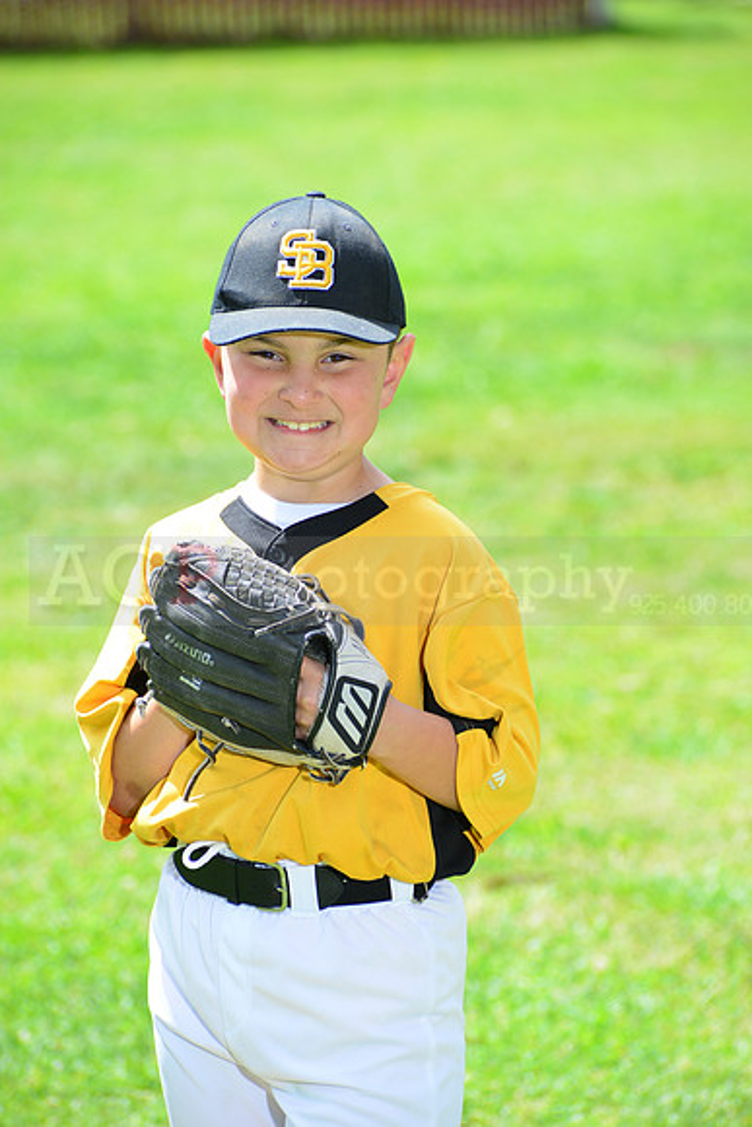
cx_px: 376
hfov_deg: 6.9
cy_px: 564
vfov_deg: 10.3
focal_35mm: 200
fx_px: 6262
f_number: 8
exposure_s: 1/200
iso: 200
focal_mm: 200
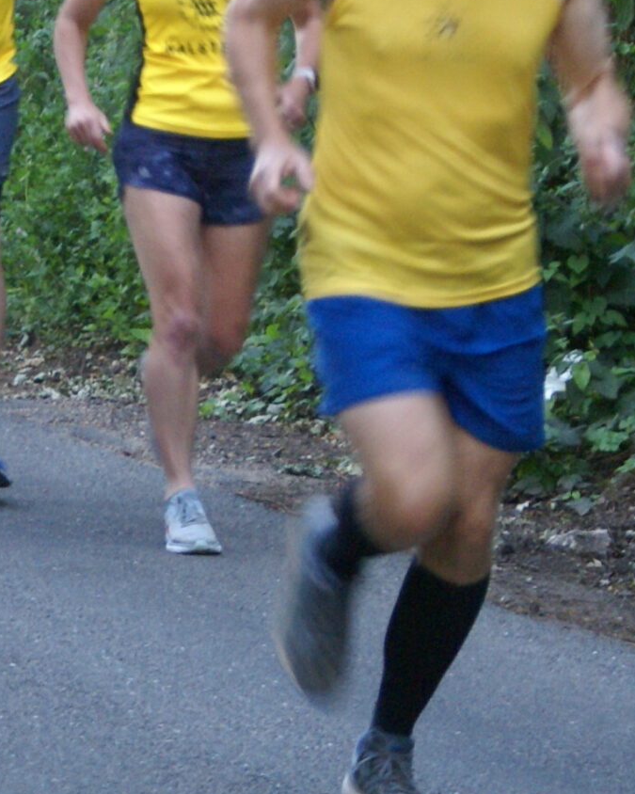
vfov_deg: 6.5
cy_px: 98
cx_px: -66
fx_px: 7025
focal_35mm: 299
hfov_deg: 5.2
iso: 800
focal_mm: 70
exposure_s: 1/60
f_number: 5.6
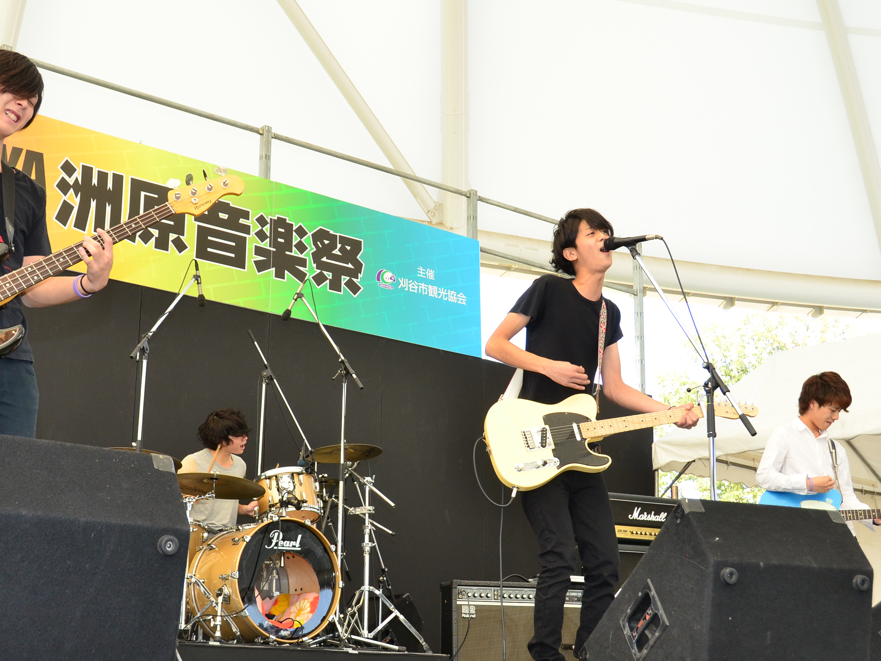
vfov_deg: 29.1
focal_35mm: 50
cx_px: 408
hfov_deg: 38.2
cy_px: 376
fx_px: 1272
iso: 500
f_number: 5.6
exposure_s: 1/250
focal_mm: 24
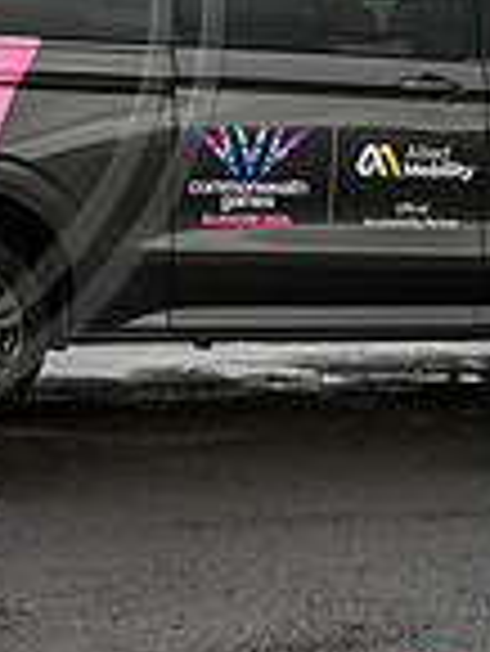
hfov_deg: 8.4
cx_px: -238
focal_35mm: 173
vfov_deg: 11.3
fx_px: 3260
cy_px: -16
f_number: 9
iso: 250
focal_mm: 45
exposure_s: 1/160
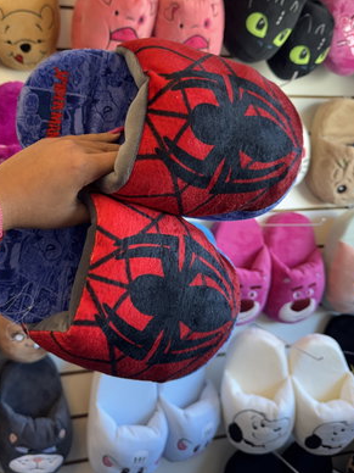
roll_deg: +2.7
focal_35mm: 33
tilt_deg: +1.8
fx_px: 450
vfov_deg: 55.1
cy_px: 197
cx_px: 129
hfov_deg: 42.6
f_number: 1.78
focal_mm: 6.76
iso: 125
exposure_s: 1/100
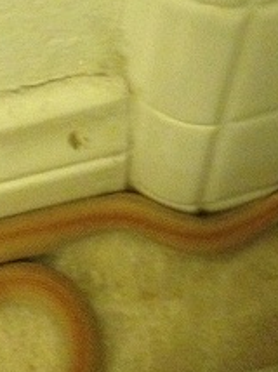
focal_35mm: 107
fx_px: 1148
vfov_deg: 18.0
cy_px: 3
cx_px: 97
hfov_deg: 13.8
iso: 500
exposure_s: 1/15
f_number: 2.4
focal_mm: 4.28
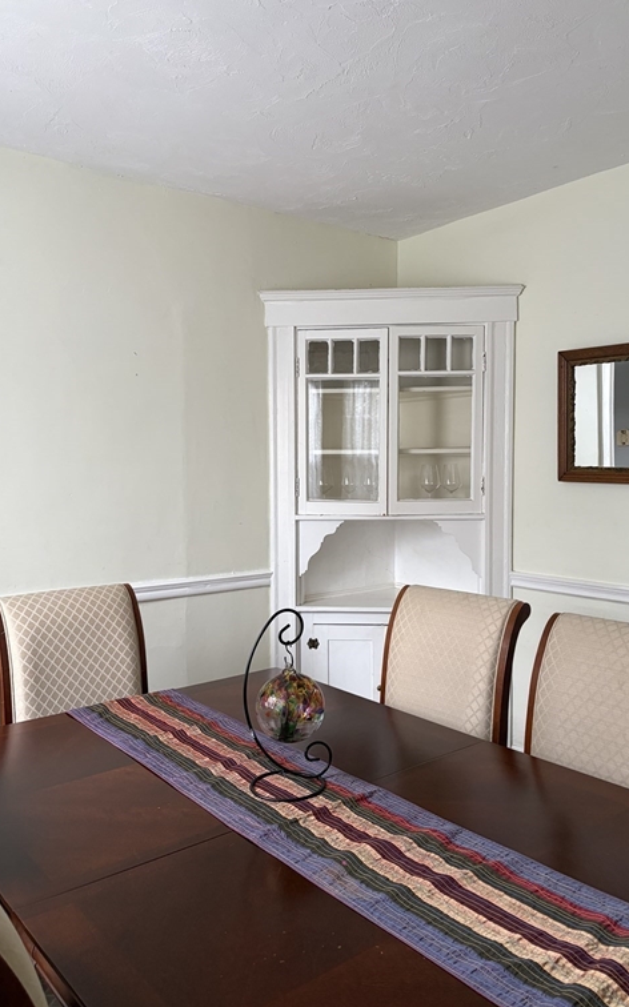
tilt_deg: -3.2
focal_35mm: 28
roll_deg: -0.1
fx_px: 769
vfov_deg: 66.5
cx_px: 348
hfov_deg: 44.4
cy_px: 506
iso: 160
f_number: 1.6
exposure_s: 1/60
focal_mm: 5.96
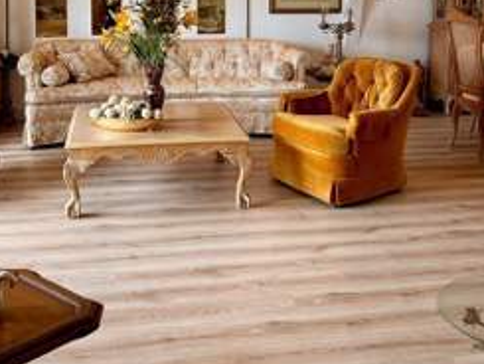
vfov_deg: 27.5
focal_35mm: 51
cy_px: 30
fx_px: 713
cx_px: 249
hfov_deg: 37.5
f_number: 1.6
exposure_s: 1/60
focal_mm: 5.96
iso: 160
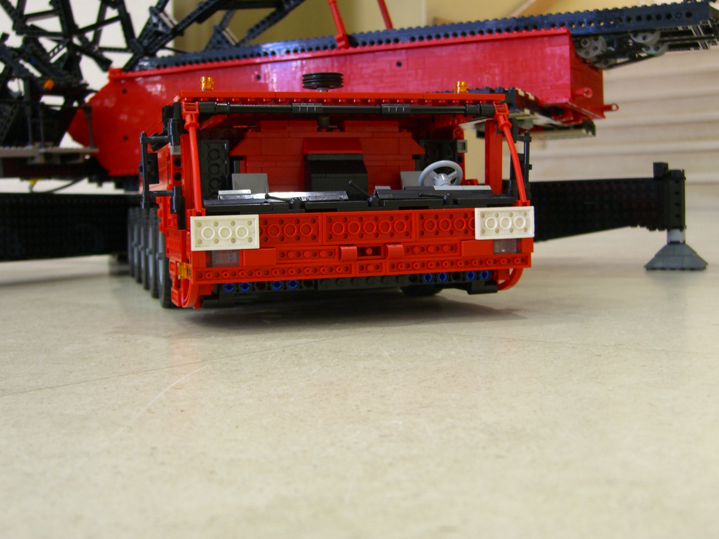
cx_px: 335
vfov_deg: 32.1
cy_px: 222
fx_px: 935
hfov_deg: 42.0
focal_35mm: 45
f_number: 2.8
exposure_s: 1/8
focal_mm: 7.9
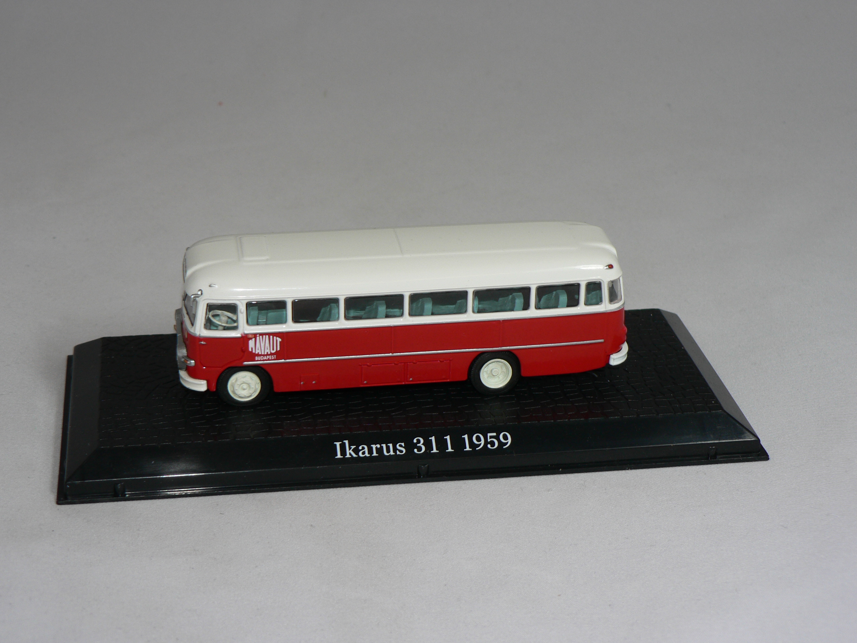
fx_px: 1634
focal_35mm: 66
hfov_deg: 29.4
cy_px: 322
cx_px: 428
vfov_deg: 22.3
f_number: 3.2
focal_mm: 11
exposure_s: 1/60
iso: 80
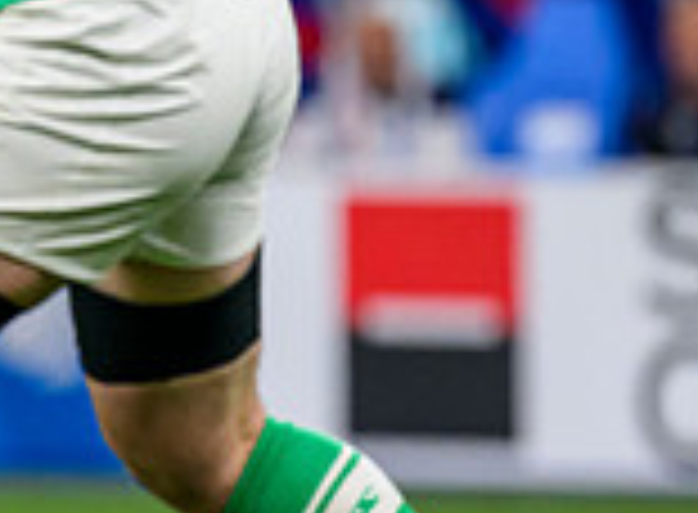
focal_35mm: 1910
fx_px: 38247
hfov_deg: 1.0
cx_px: -799
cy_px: 183
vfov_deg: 0.8
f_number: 4
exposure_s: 1/2000
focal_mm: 400
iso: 3200
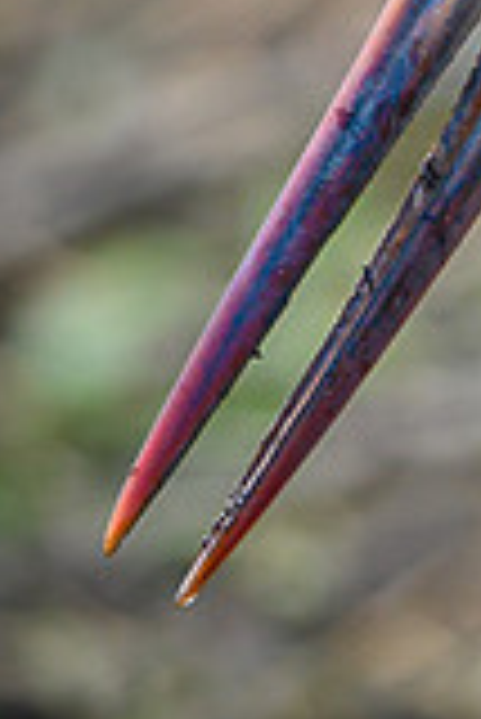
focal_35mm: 3300
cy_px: -204
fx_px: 65990
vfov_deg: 0.6
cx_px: 436
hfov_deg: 0.4
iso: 500
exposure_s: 1/3200
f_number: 4
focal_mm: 500
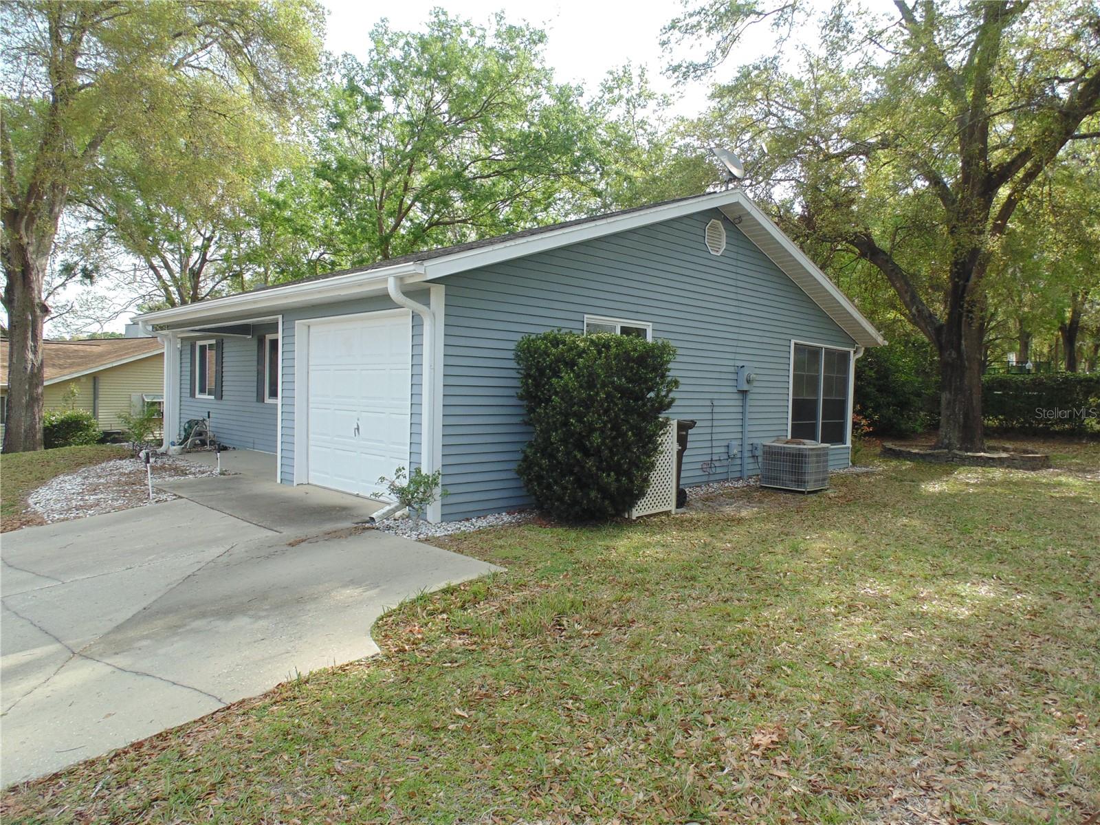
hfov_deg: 76.4
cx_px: 550
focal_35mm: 22
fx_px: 699
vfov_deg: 61.1
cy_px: 412
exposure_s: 1/400
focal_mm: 4
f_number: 3.1
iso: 80
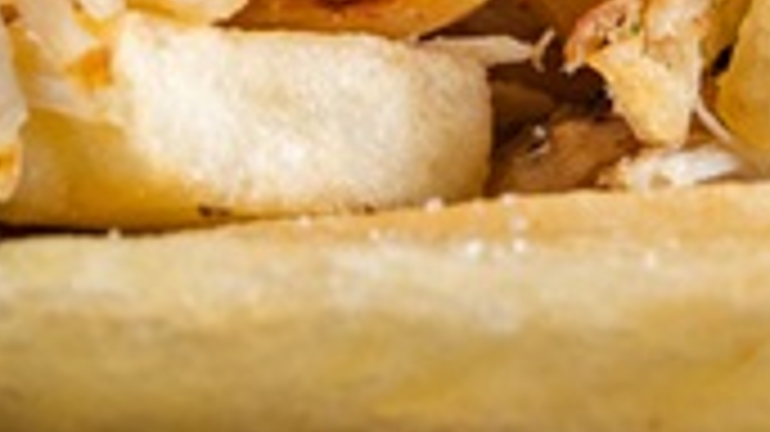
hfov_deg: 5.9
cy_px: -664
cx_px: 630
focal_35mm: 367
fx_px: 7490
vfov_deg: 3.3
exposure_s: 1/100
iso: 100
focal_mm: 60
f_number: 6.3
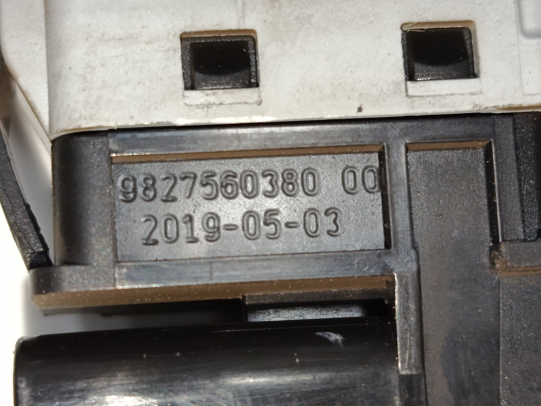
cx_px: 270
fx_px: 1297
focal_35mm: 83
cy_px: 203
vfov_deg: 17.8
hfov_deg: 23.6
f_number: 1.7
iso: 923
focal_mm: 5.24
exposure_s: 1/100
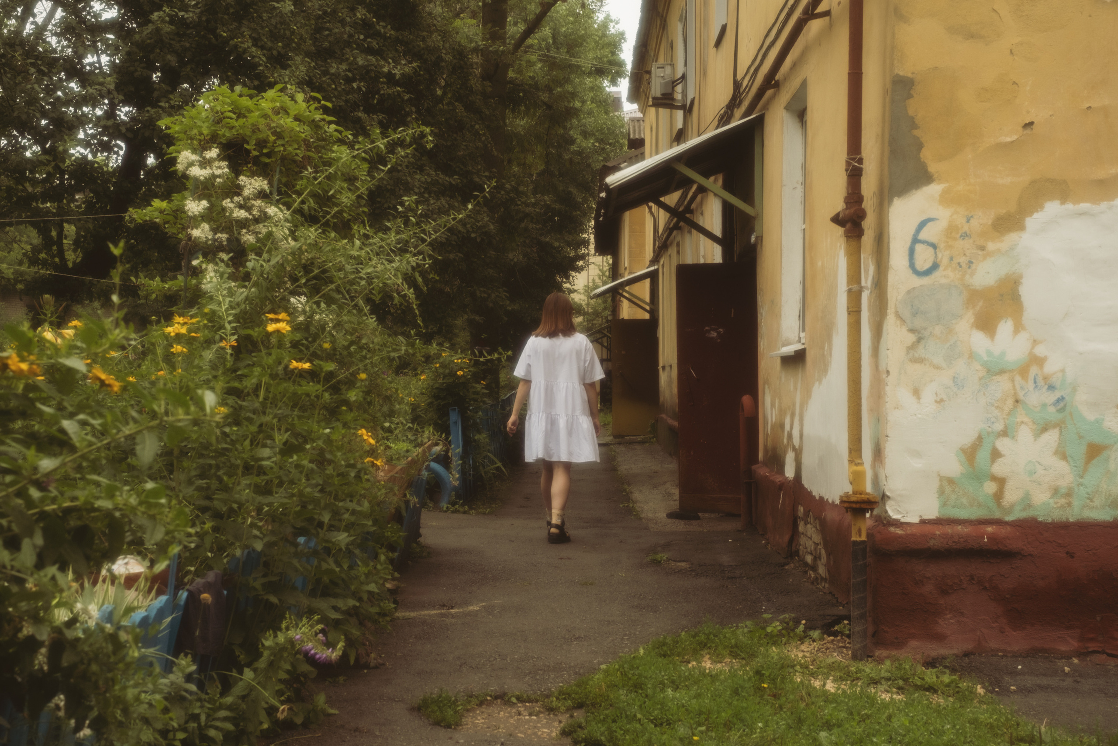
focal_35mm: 53
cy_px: 373
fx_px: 1646
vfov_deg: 25.5
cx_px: 559
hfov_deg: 37.5
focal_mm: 35
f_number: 5.6
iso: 500
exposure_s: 1/125
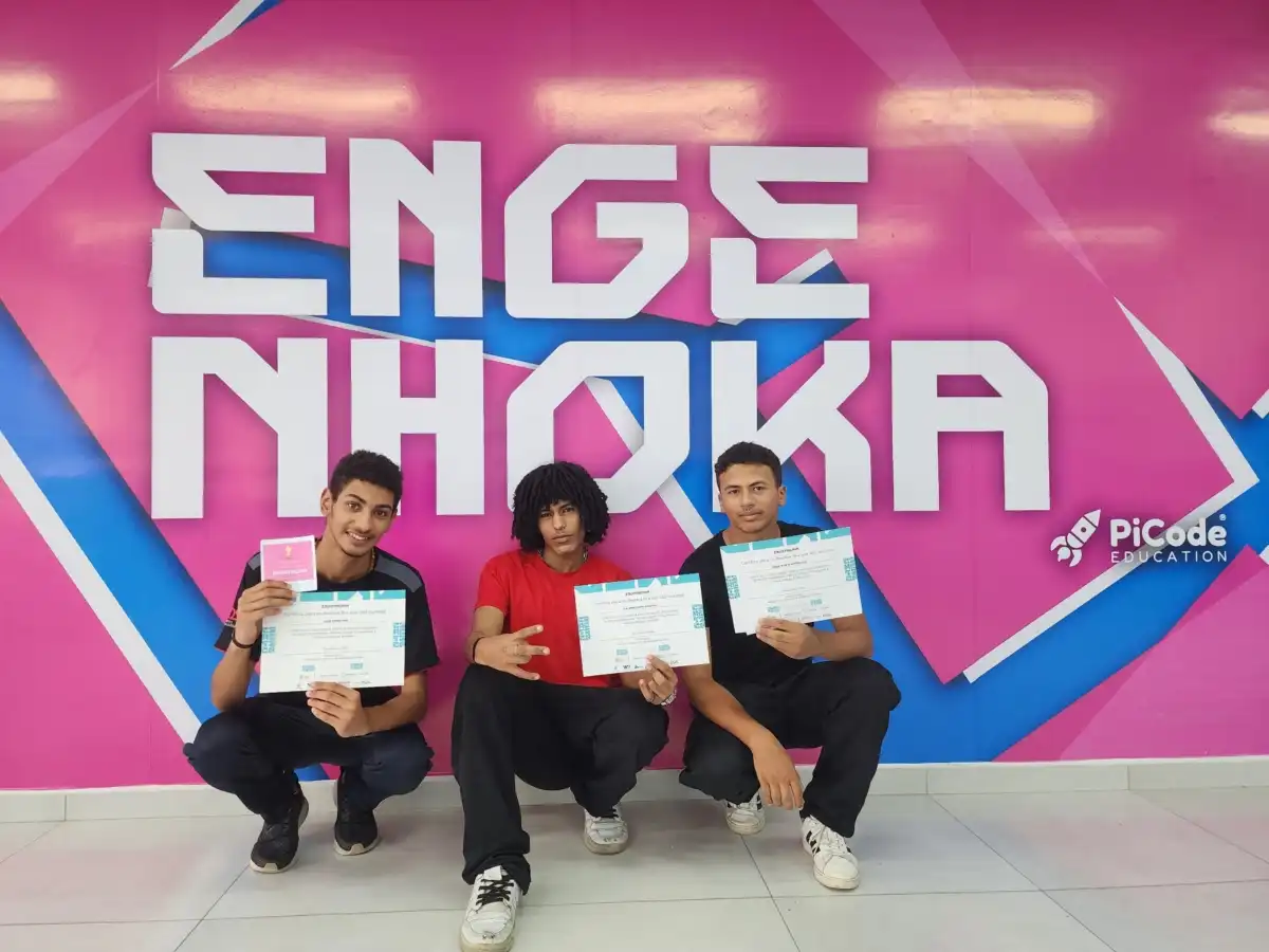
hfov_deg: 73.9
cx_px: 634
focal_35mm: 23
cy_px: 476
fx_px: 843
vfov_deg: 58.9
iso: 200
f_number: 1.8
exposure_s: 1/120
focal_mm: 6.4
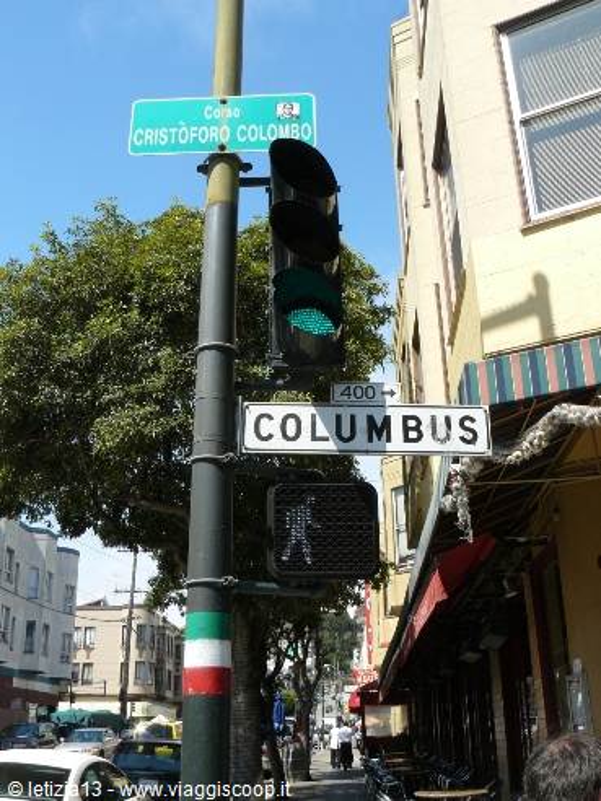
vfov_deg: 51.4
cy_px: 400
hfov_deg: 39.7
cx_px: 300
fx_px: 833
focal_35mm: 36
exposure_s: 1/320
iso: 100
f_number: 5.6
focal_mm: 6
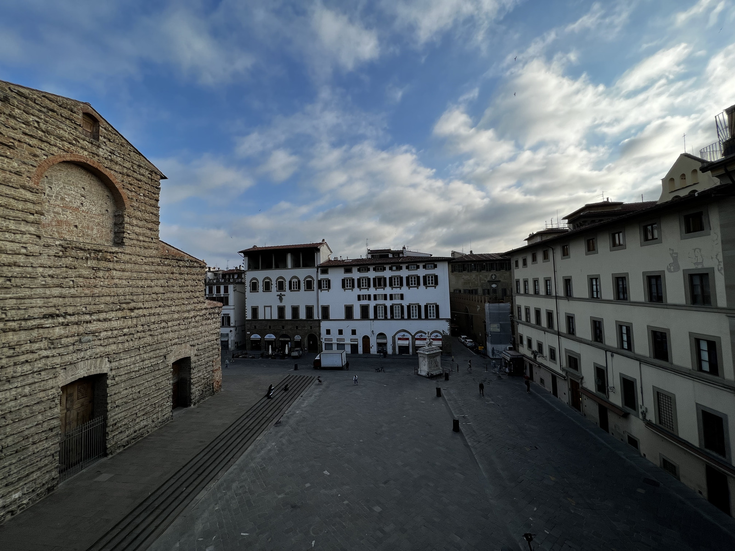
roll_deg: +1.8
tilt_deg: +2.3
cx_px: 368
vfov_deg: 89.9
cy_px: 276
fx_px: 276
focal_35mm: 13
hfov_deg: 106.2
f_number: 1.8
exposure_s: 1/1309
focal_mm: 1.57
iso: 32
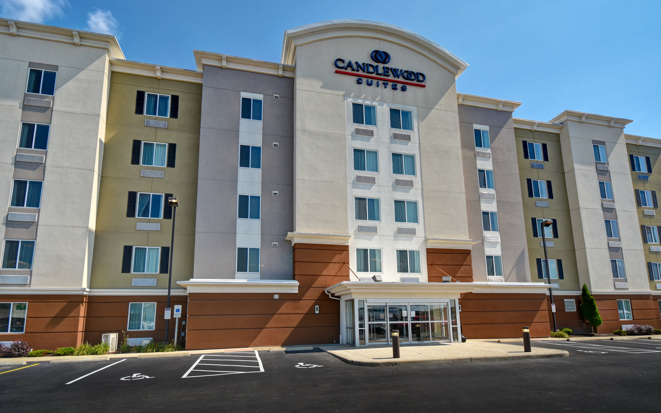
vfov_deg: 66.3
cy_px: 194
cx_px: 340
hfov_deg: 92.6
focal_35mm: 18
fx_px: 316
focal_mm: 11
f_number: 7.1
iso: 250
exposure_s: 1/1000
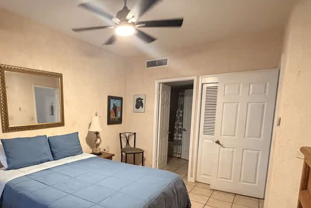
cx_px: 113
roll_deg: -0.4
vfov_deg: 56.3
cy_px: 135
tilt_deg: -7.2
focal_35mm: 22
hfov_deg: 76.9
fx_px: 190
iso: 800
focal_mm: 2.22
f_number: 2.2
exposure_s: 1/60
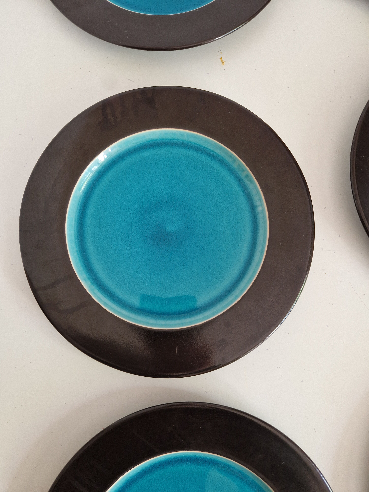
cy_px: 246
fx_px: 327
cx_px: 184
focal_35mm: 23
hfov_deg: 58.9
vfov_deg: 73.9
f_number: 1.8
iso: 50
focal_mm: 5.4
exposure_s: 1/100
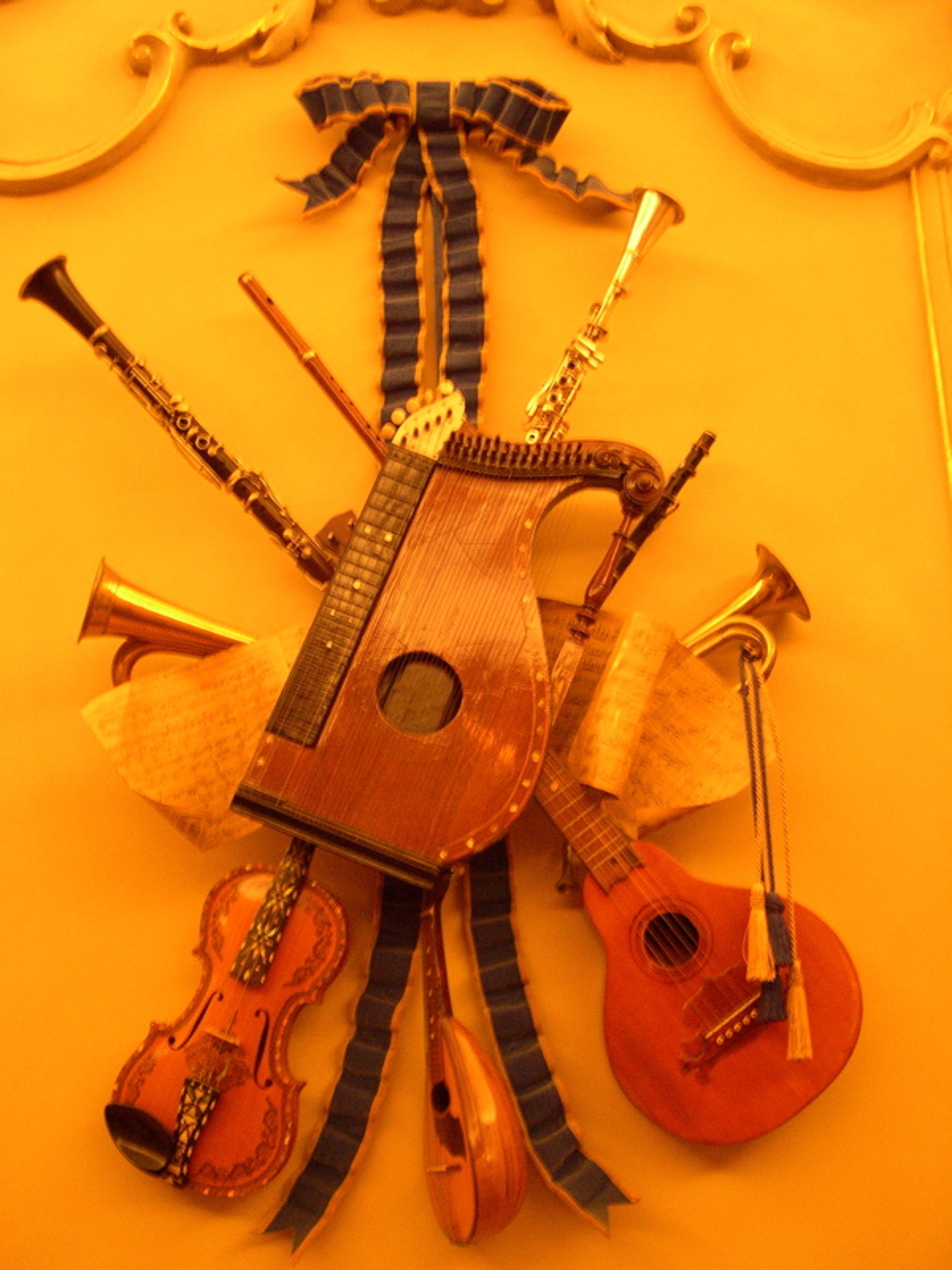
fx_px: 1393
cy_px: 635
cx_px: 476
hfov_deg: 37.7
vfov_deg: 49.0
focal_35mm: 38
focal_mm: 8
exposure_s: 1/4.4
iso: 392
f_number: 2.8
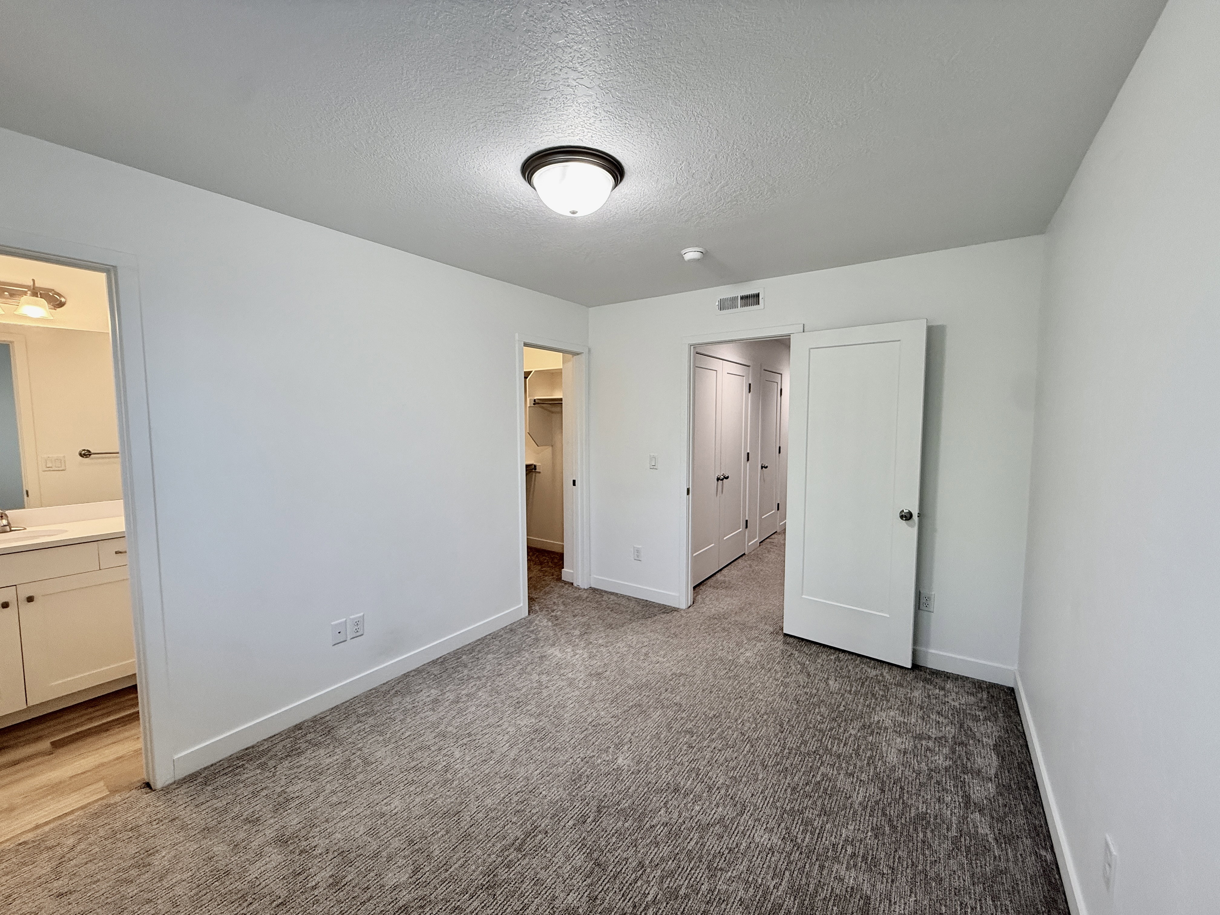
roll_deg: +0.3
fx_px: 493
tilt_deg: -4.0
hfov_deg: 102.1
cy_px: 458
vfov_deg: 85.7
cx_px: 610
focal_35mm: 14
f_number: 2.2
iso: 125
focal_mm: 2.22
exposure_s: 1/120
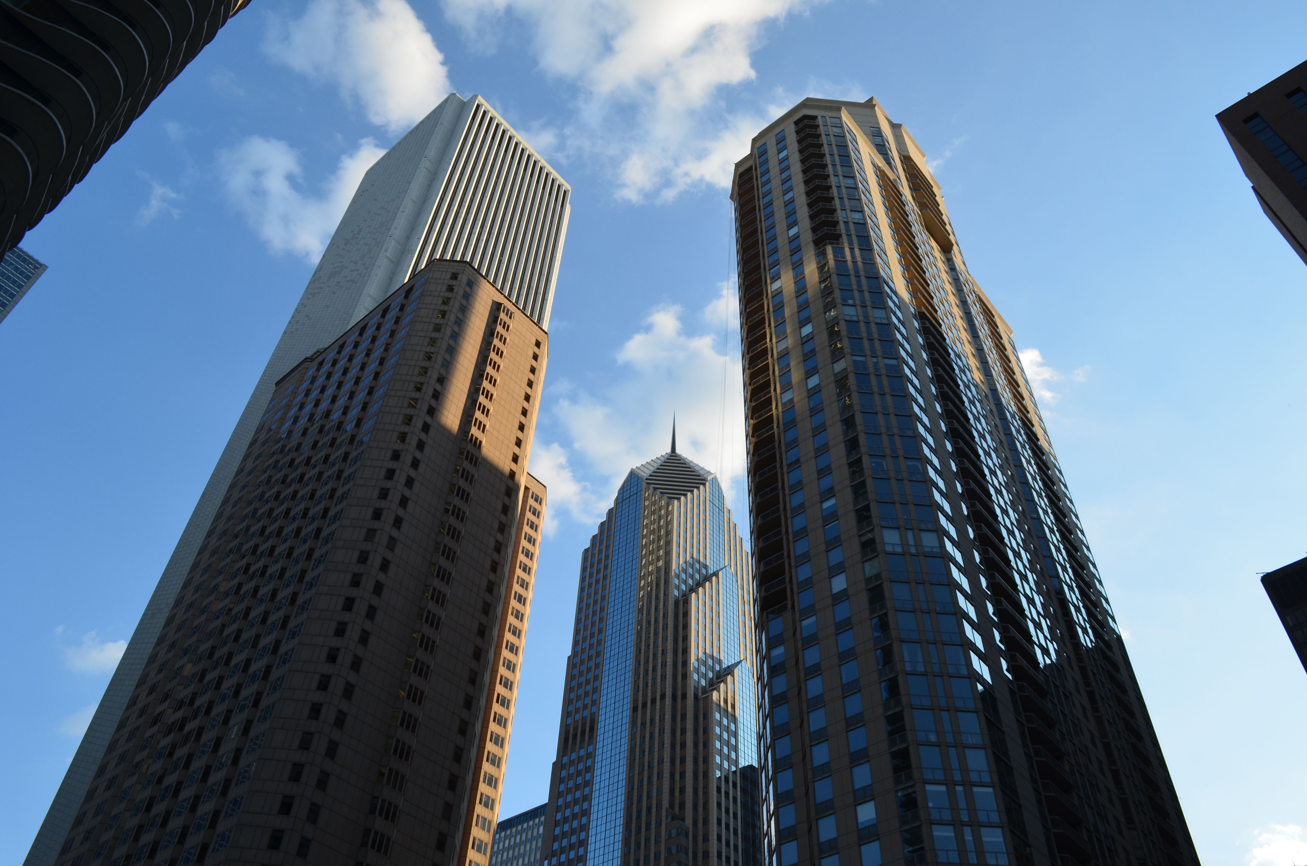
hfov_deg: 67.5
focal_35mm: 27
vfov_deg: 47.7
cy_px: 433
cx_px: 654
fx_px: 978
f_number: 11
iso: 200
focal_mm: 18
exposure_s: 1/125
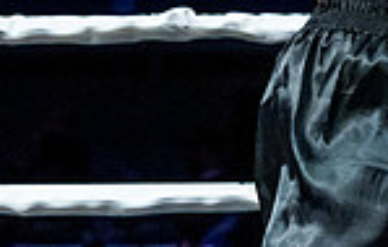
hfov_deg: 6.5
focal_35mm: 318
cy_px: -214
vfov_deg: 4.1
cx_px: 599
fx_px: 3382
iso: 4000
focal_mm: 70
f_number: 4
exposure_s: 1/1000
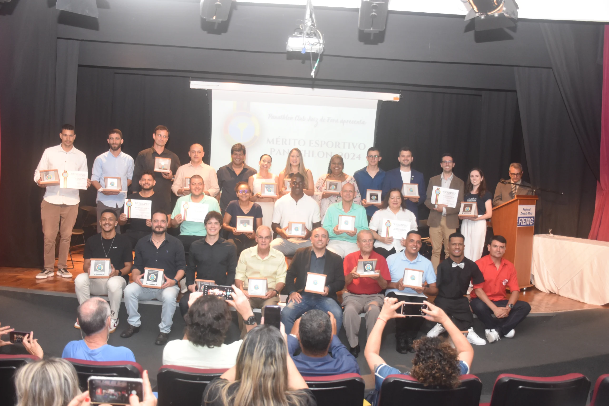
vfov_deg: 40.0
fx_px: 558
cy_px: 203
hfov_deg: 57.2
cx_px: 304
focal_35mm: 33
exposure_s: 1/60
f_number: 4
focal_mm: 22
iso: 1400
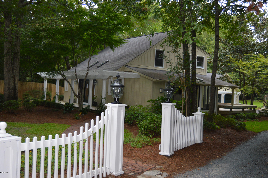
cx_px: 134
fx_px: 290
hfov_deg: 49.6
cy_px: 89
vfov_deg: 34.1
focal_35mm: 39
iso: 450
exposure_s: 1/60
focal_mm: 26
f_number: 4
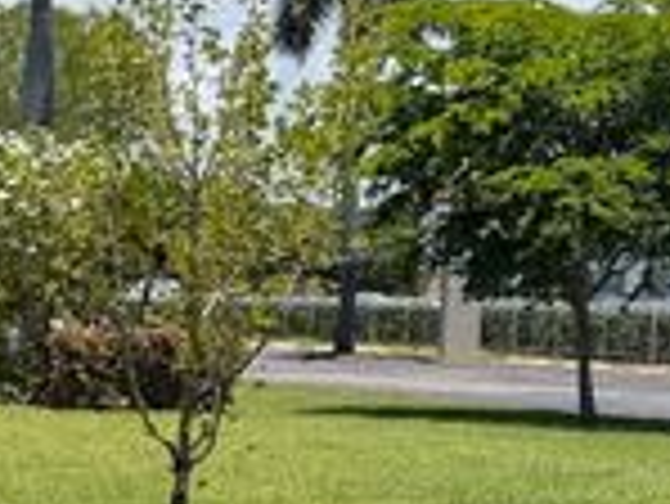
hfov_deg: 16.0
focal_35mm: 103
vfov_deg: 14.3
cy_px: 418
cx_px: -558
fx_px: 1995
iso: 80
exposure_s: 1/3425
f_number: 1.78
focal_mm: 6.76
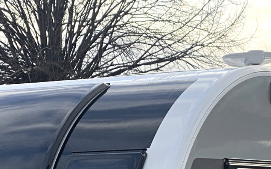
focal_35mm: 196
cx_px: 167
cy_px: 288
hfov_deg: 10.7
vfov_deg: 6.6
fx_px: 1448
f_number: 2
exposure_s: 1/727
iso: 20
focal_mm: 6
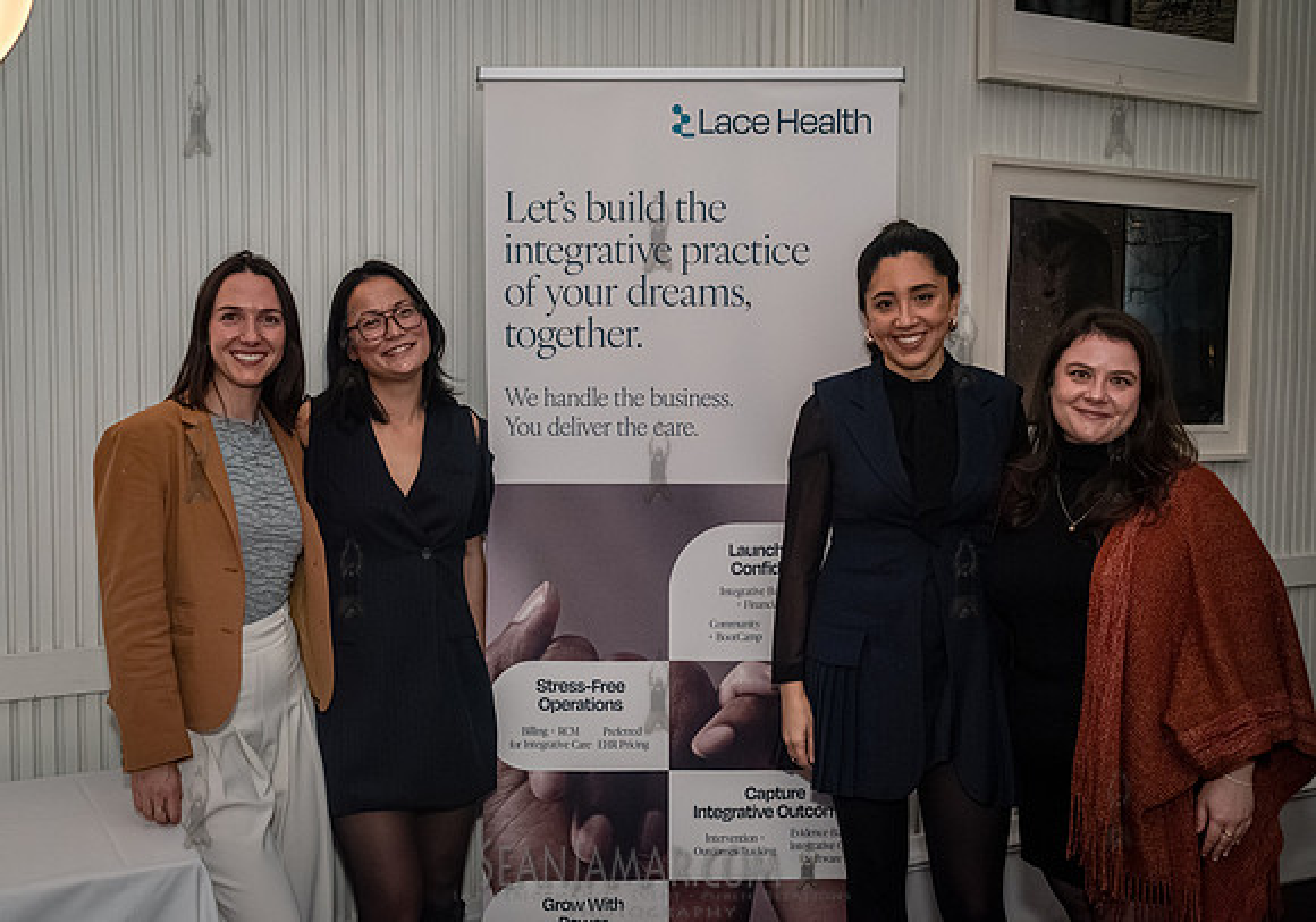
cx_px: 596
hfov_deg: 50.0
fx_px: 1408
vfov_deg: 36.2
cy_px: 449
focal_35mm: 38
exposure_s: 1/400
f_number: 4.5
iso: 8000
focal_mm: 35
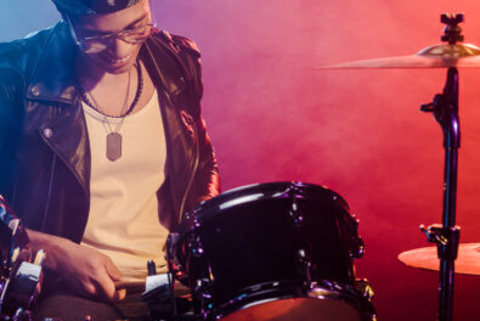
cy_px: 117
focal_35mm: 164
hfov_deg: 12.5
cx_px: 145
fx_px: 2188
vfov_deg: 8.4
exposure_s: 1/200
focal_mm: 116
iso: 100
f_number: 8
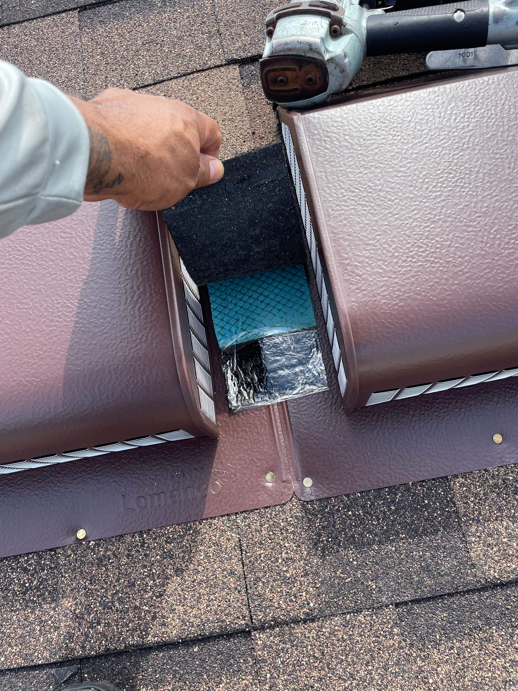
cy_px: 346
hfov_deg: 53.1
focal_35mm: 26
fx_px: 519
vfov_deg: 67.3
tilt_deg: -49.9
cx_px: 259
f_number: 1.6
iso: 50
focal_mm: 4.2
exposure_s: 1/1195
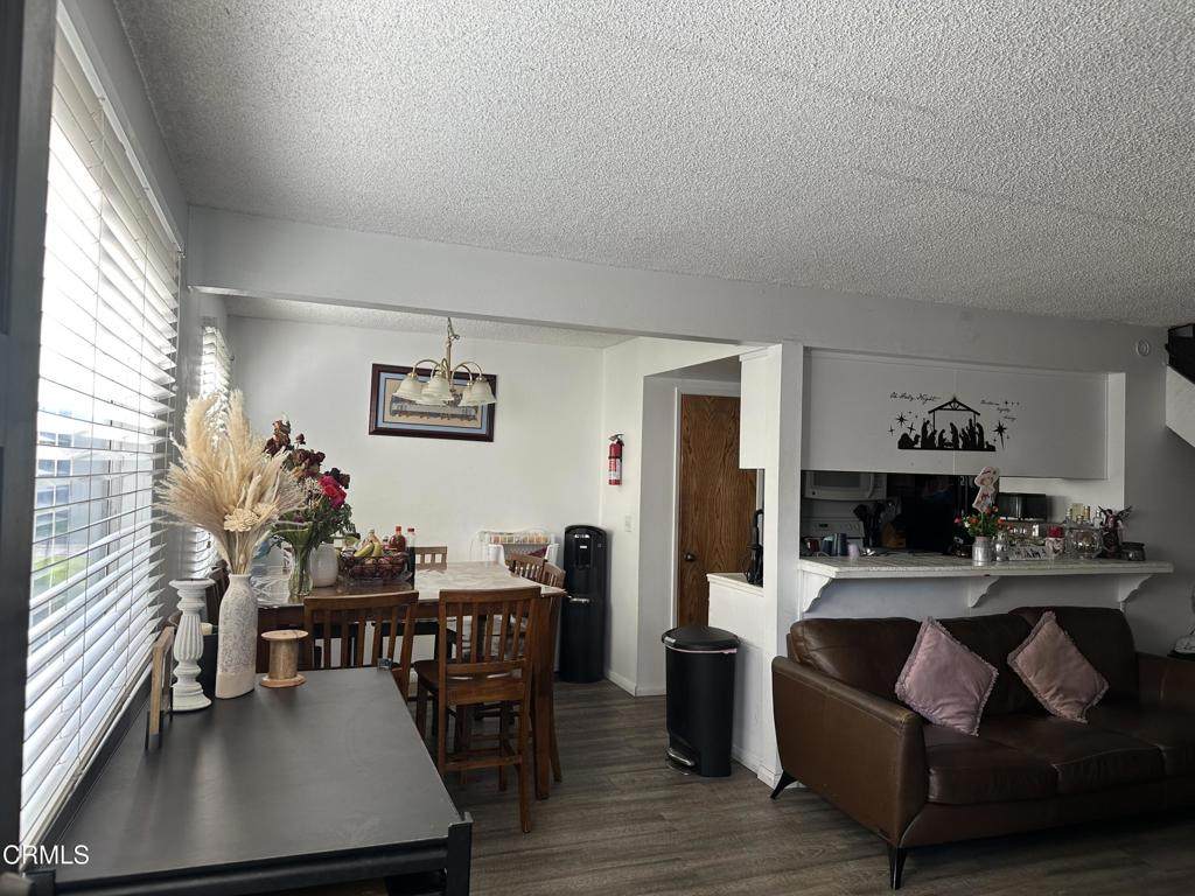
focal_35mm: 24
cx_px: 598
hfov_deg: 71.6
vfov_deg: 56.8
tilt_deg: +0.8
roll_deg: -1.7
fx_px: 829
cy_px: 448
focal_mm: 6.86
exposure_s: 1/121
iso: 80
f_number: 1.78
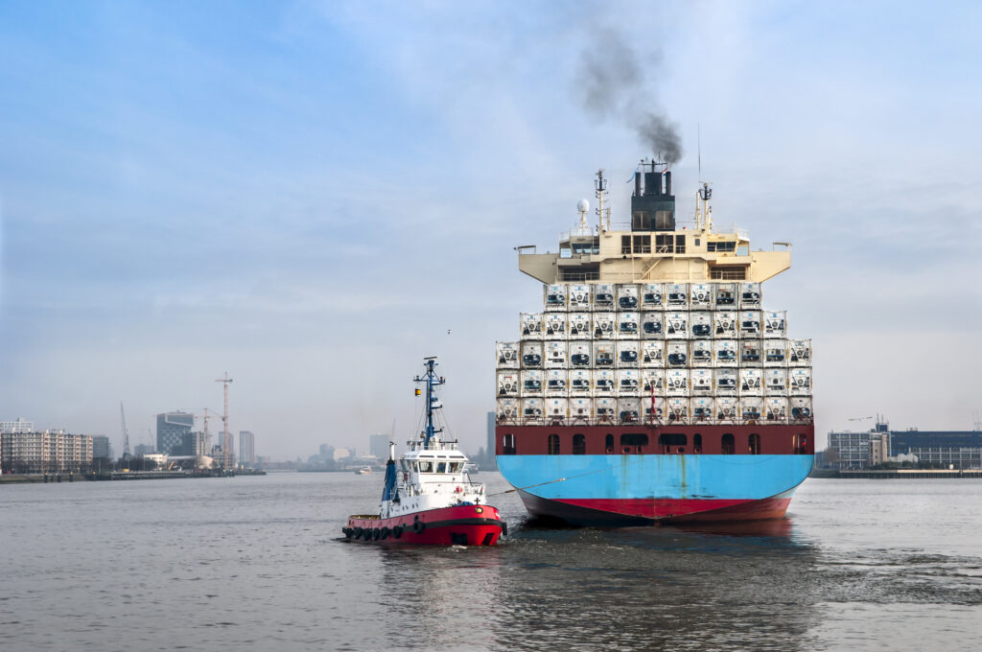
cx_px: 491
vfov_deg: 16.5
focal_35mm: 82
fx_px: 2248
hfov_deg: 24.6
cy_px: 326
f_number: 7.1
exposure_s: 1/320
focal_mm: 55
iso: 200
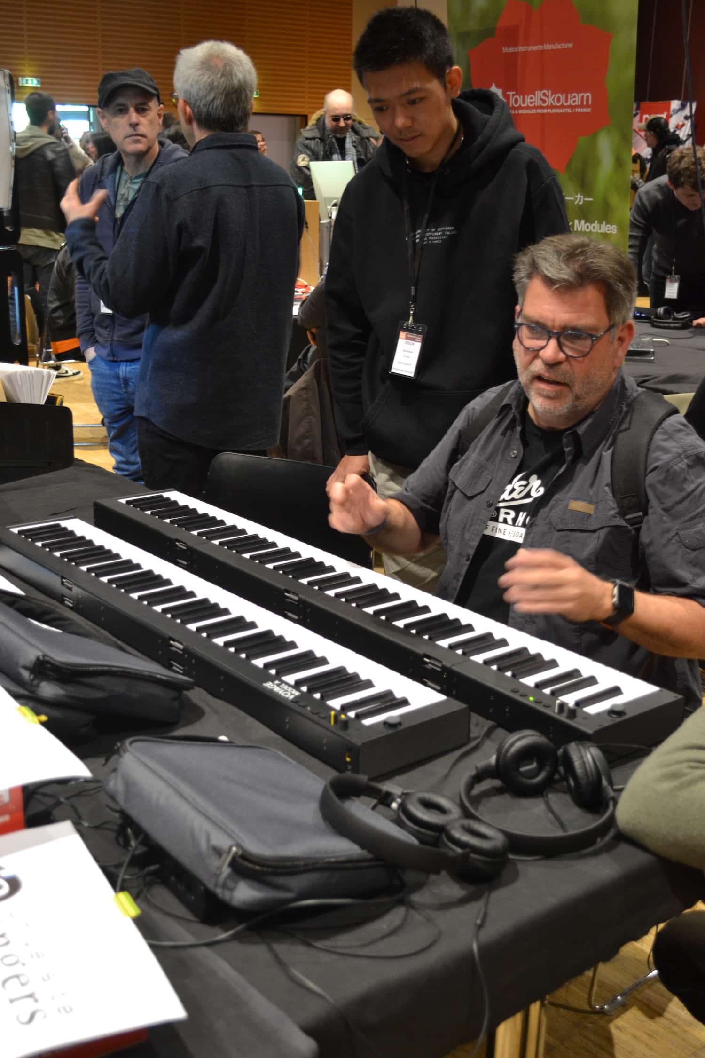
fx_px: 1234
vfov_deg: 46.4
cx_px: 352
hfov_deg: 31.9
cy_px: 529
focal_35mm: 42
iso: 1100
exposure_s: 1/15
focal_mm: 28
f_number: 4.5
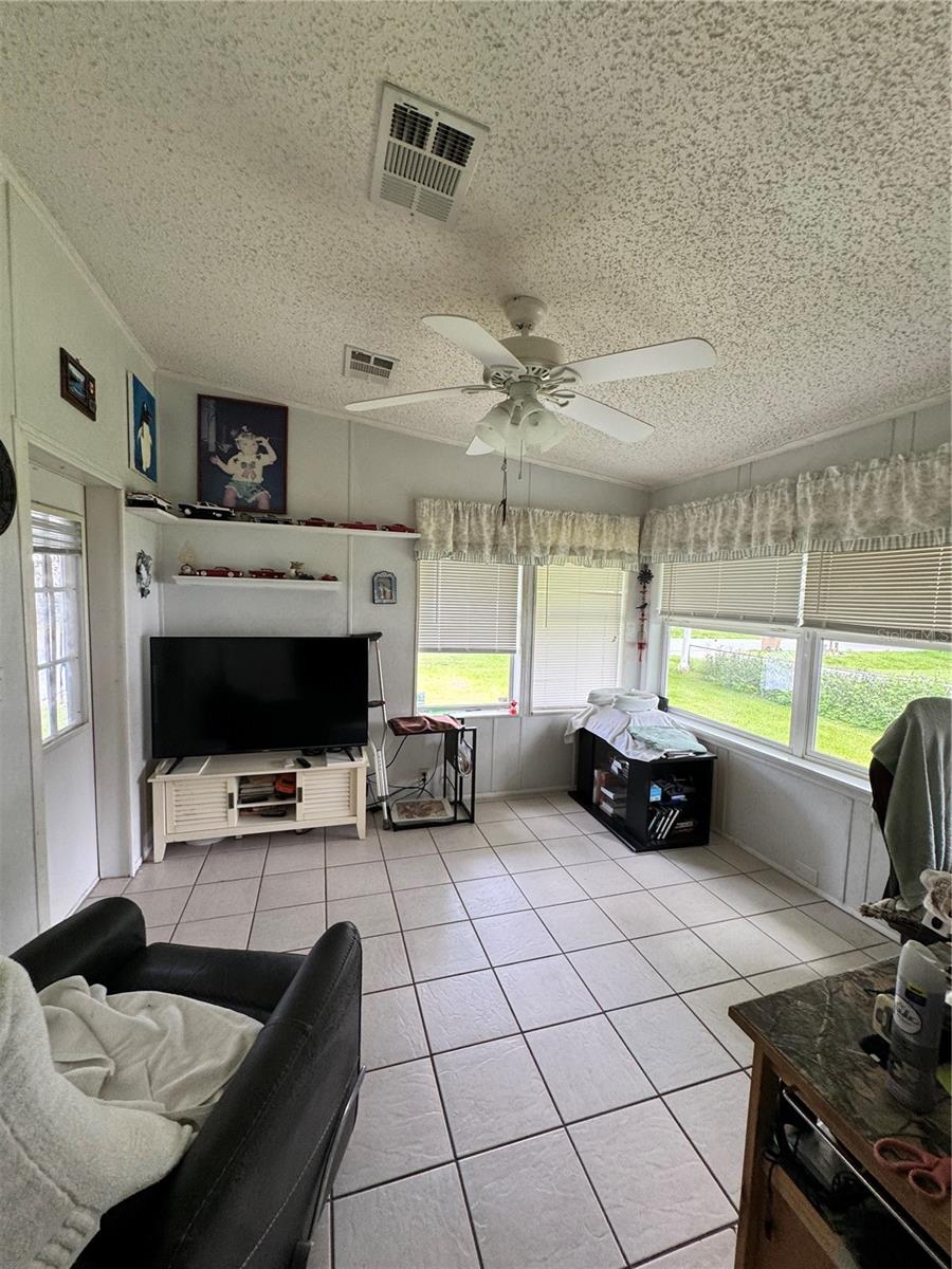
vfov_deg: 102.1
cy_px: 634
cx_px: 476
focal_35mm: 14
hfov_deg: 85.7
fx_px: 513
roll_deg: -2.6
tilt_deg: -5.5
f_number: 2.2
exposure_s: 1/99
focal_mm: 2.22
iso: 125
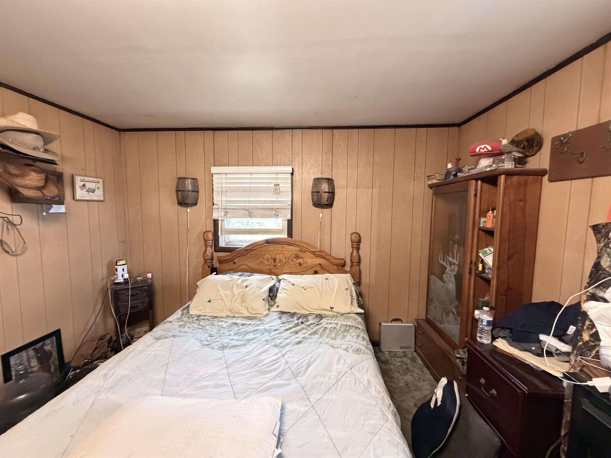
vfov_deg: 85.7
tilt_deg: -3.5
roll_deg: -0.3
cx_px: 306
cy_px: 229
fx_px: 247
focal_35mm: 14
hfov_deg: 102.1
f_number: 2.2
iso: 800
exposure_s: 1/60
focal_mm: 2.22
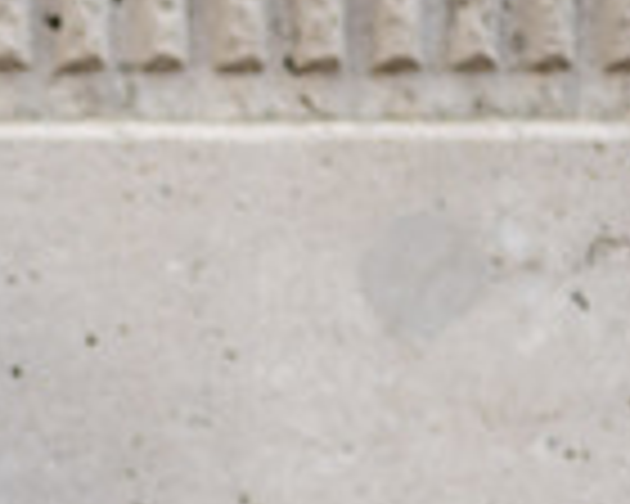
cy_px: 727
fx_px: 6172
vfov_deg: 4.6
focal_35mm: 331
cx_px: -266
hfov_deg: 5.8
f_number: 1.8
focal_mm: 85
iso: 400
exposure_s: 1/2500
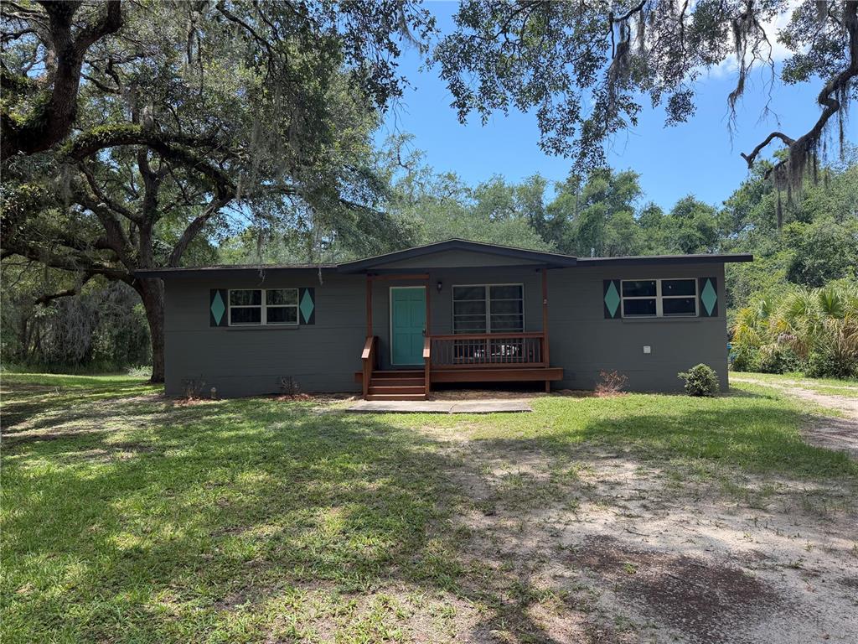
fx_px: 595
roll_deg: +0.9
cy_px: 322
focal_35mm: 24
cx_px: 429
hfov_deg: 71.6
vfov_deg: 56.8
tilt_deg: +2.4
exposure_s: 1/1032
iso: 100
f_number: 1.78
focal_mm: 6.76
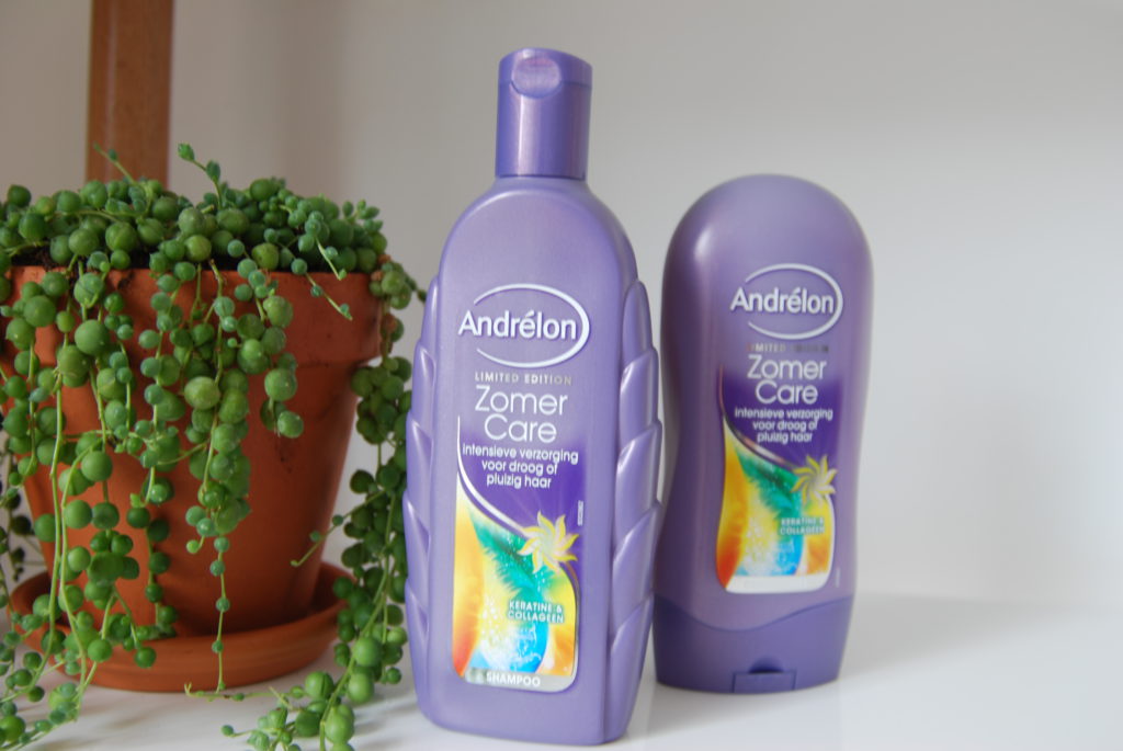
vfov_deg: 37.0
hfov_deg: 53.1
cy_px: 376
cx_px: 562
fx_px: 1124
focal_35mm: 36
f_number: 3.5
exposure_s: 1/20
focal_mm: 24
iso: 100
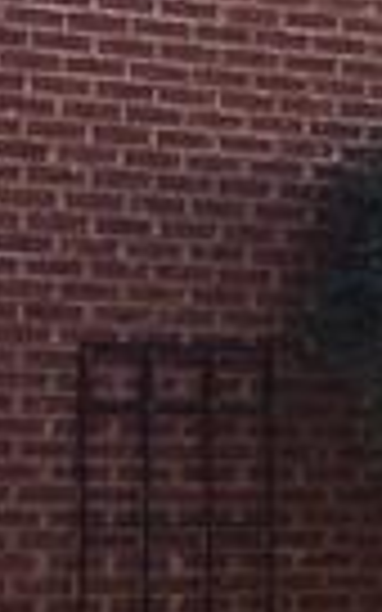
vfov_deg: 9.0
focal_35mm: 232
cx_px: 1407
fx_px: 3864
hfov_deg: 5.2
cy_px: 126
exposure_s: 1/331
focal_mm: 4.15
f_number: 2.2
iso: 25
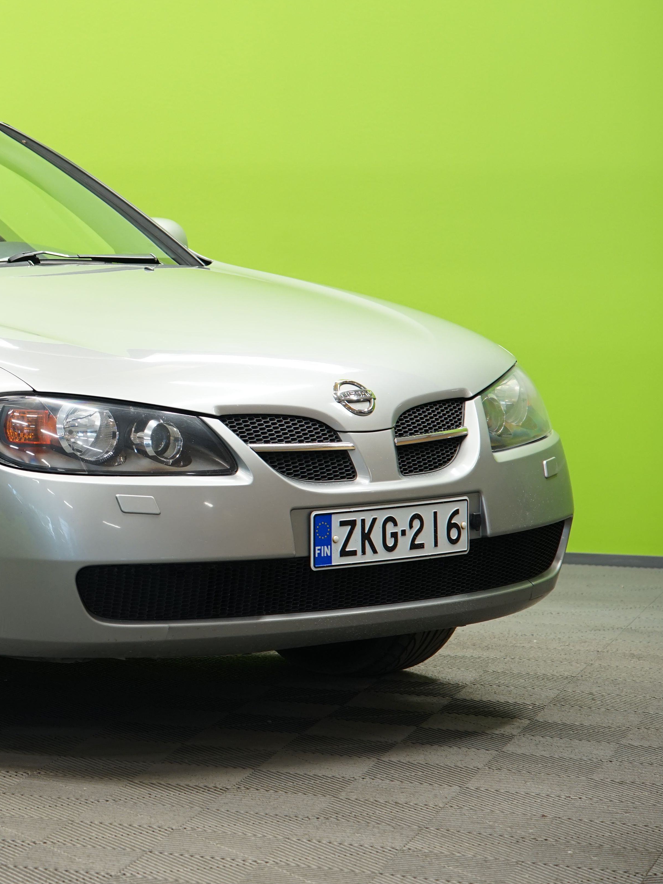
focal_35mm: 131
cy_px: 360
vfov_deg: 15.0
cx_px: -141
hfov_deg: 11.1
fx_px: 3346
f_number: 4.5
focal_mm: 73
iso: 500
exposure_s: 1/20
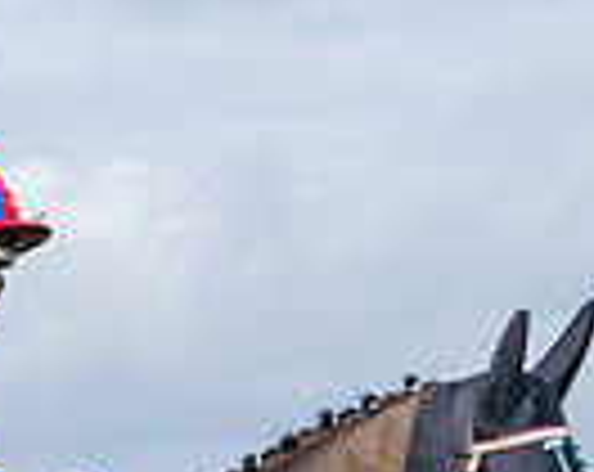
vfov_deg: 3.6
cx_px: 4
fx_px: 7490
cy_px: 907
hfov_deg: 4.5
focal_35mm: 427
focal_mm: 35
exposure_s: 1/2000
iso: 200
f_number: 4
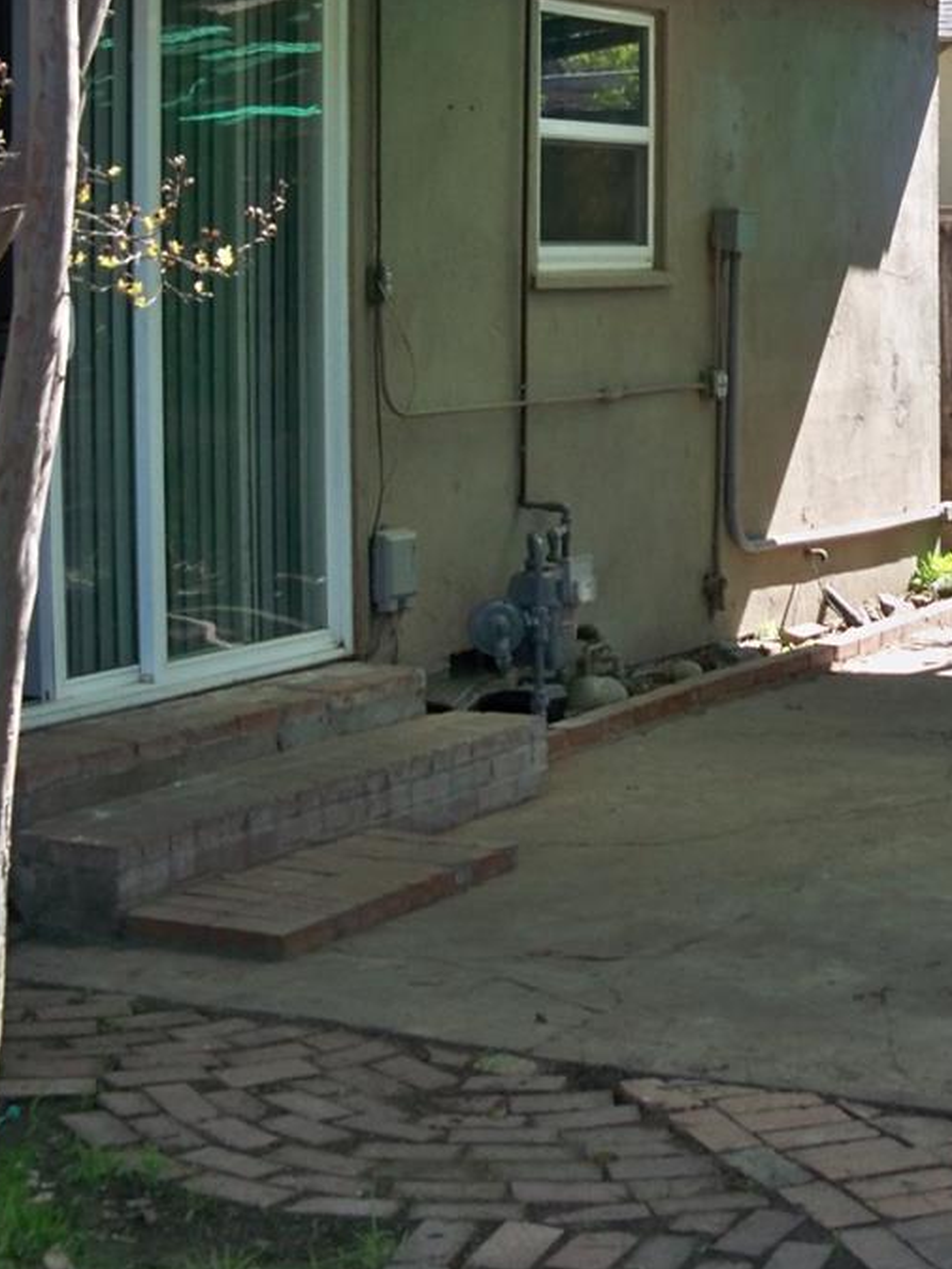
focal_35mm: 78
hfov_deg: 18.3
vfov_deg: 24.8
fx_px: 2859
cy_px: 356
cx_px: 1027
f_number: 3.5
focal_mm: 6.2
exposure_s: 1/160
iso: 64
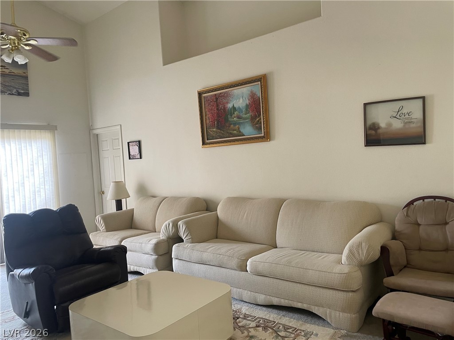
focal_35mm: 26
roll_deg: +4.2
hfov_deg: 67.3
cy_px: 170
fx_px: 341
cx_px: 227
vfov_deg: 53.1
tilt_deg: -1.4
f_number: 1.6
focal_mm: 4.2
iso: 125
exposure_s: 1/60
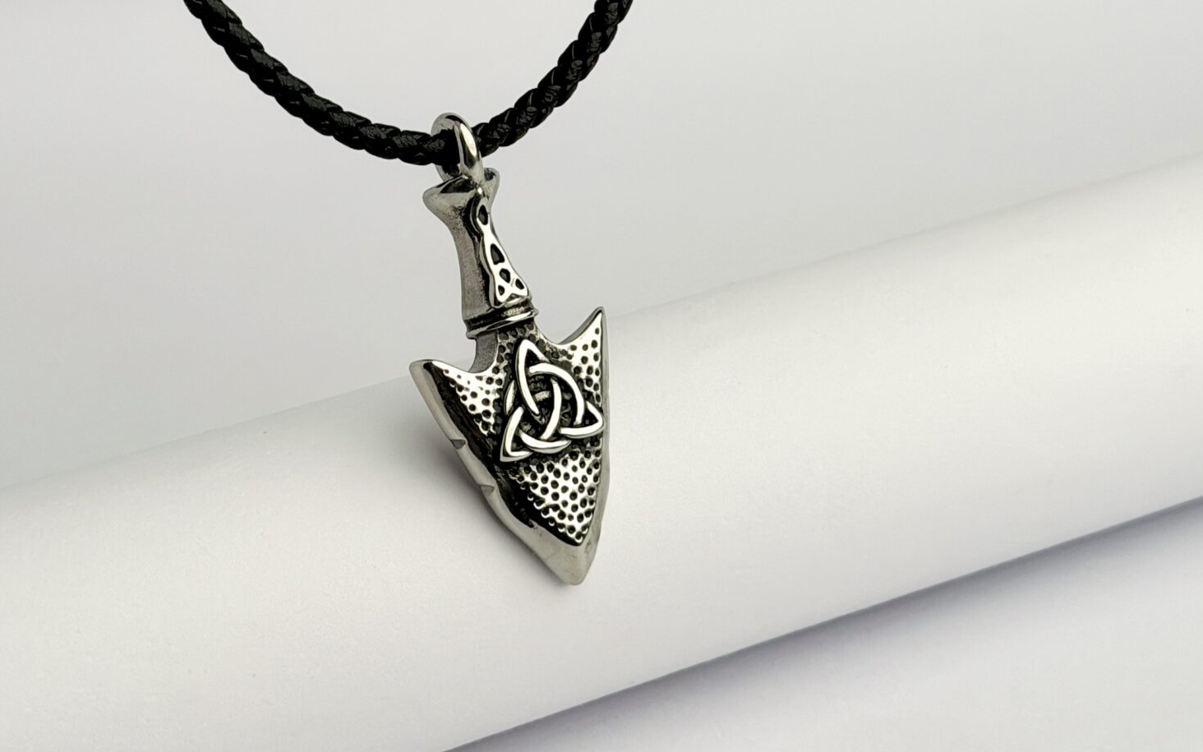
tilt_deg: -24.8
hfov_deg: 23.2
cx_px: 440
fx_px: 2918
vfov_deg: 14.7
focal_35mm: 89
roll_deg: +1.4
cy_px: 284
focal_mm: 6.76
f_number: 1.78
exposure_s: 1/663
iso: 64
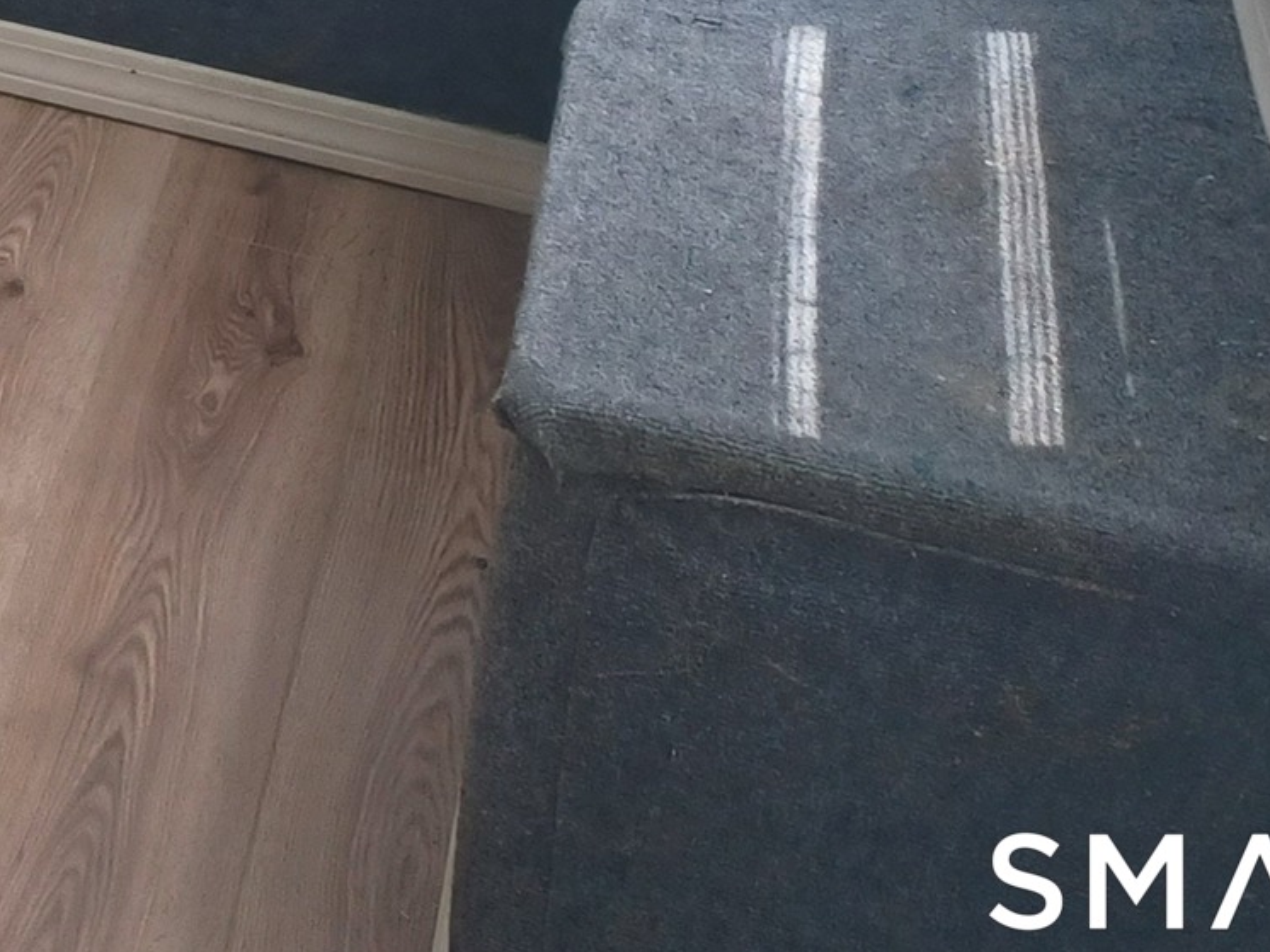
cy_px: -991
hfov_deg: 16.6
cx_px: -848
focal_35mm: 103
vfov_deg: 12.5
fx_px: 3778
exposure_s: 1/50
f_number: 1.8
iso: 40
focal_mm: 4.6
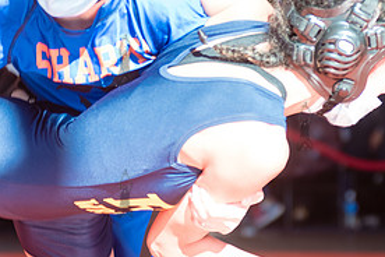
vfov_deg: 8.2
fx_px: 1797
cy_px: 58
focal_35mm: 168
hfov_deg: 12.2
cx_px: 124
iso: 400
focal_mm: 80
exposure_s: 1/400
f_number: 3.5
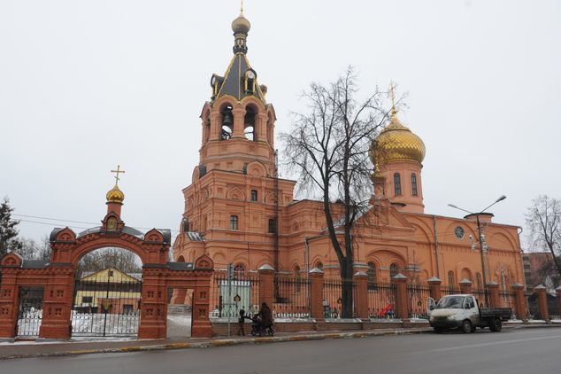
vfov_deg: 41.1
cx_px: 253
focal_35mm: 32
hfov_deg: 58.6
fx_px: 498
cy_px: 178
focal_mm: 29
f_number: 5.6
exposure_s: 1/500
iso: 1000
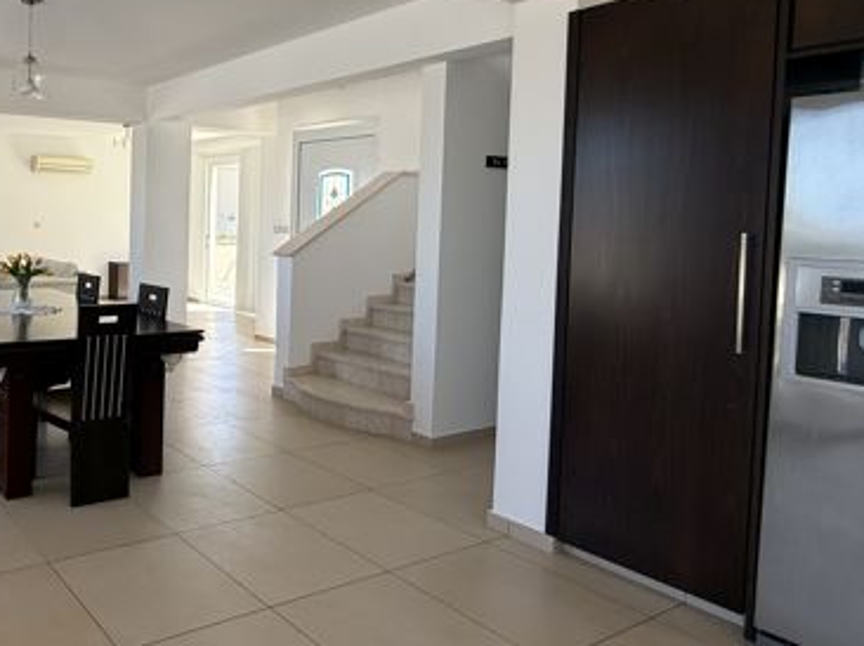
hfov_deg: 56.4
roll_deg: -0.3
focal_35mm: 27
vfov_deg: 50.9
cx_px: 86
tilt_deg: -1.7
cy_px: 250
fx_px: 673
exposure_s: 1/308
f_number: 2.2
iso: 64
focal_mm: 2.22
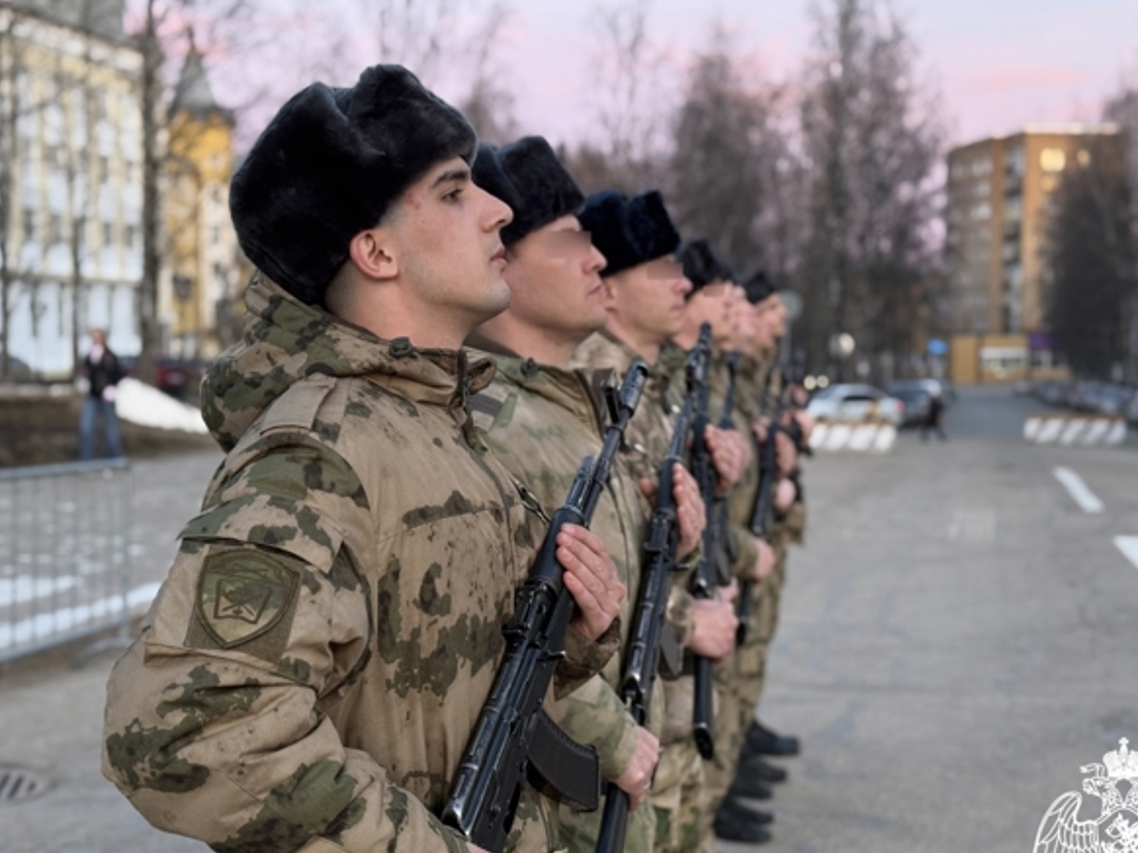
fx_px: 1807
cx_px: 591
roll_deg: -0.1
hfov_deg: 34.9
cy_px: 460
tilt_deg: -4.4
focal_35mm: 55
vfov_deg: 26.5
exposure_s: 1/60
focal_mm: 6.76
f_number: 1.78
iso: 125
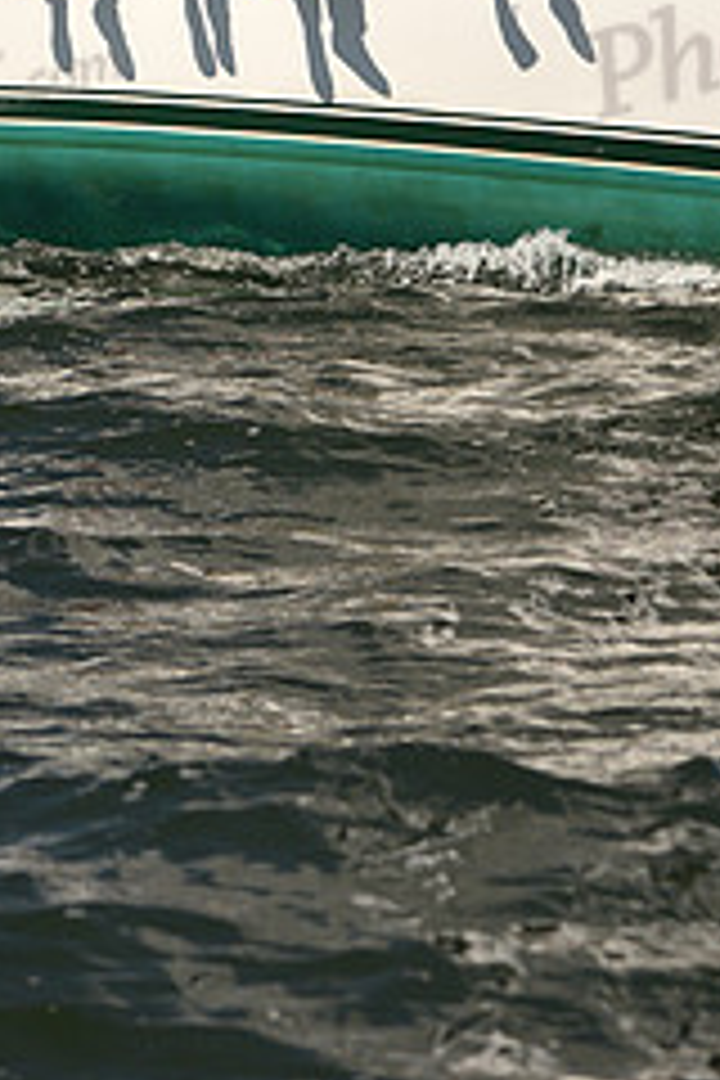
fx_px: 5070
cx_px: 358
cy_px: -166
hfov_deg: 8.1
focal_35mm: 169
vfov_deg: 11.9
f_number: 4.5
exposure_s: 1/1250
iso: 250
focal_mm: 70
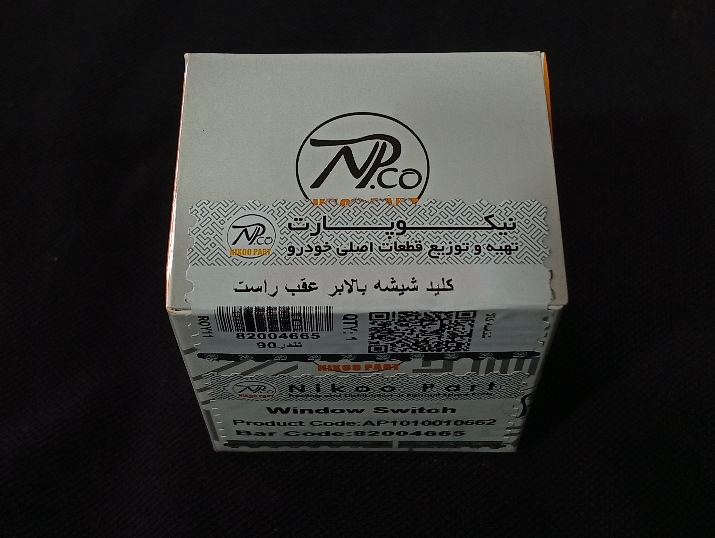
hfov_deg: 36.8
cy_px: 269
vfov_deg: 28.1
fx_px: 1076
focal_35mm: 52
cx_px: 358
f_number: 1.8
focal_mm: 3.96
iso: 227
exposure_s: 1/50
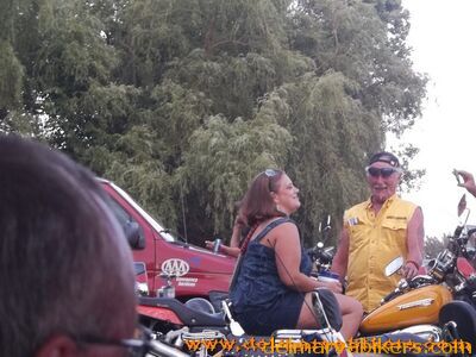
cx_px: 238
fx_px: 1856
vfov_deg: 11.0
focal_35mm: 135
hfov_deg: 14.6
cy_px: 178
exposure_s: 1/50
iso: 160
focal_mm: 24.5
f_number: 5.9
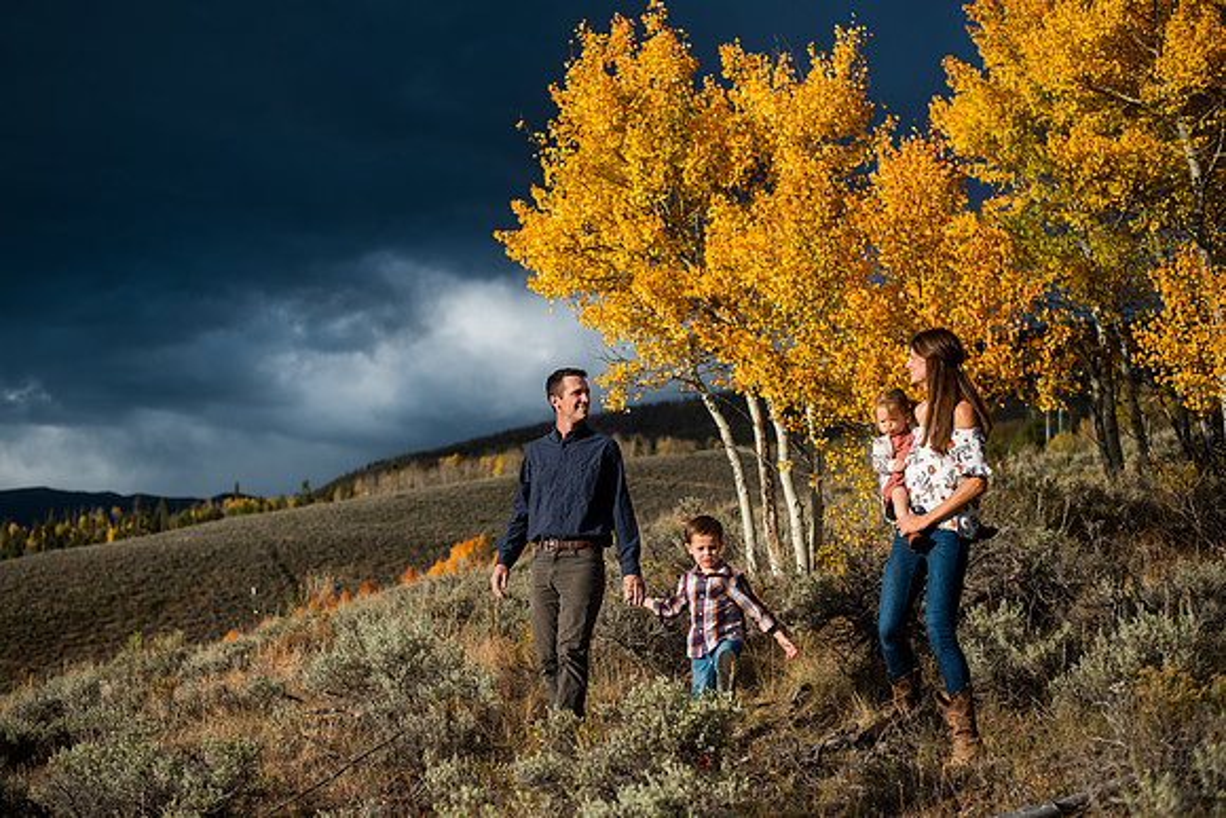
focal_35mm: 54
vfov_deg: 24.9
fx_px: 1854
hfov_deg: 36.6
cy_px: 441
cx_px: 561
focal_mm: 50
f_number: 2.2
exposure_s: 1/2500
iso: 100
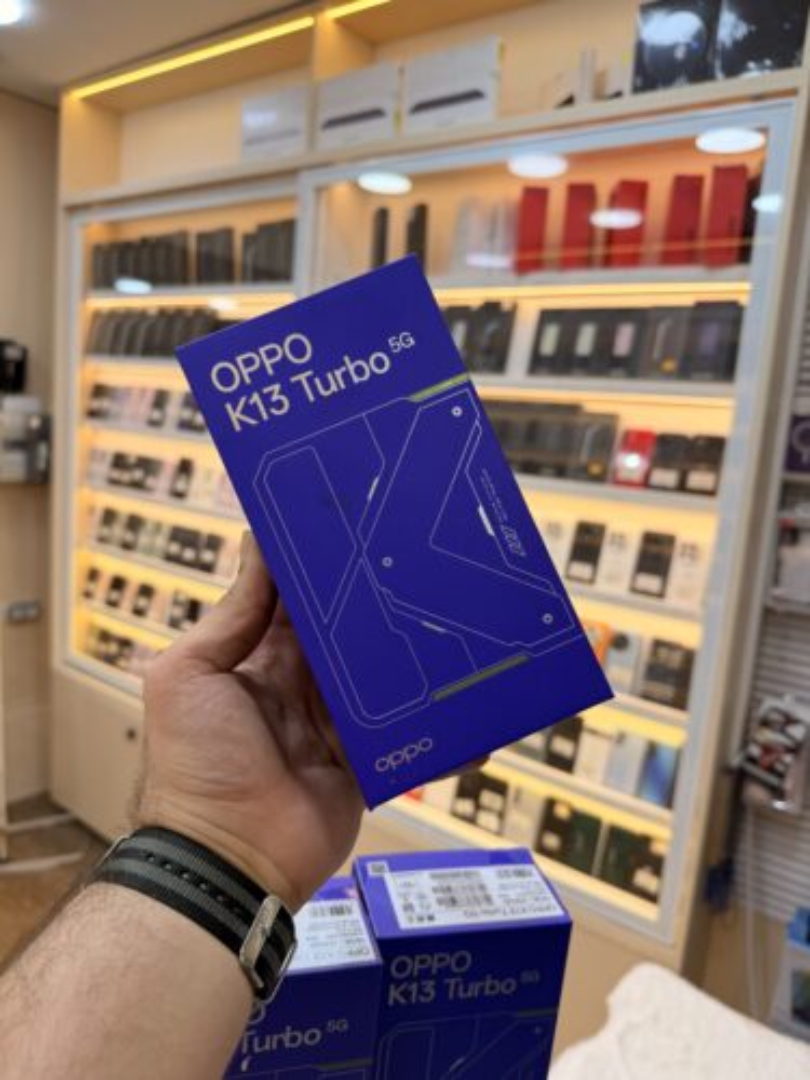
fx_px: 749
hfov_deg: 56.8
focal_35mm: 24
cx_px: 405
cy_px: 540
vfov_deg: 71.6
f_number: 1.78
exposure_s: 1/341
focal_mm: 6.76
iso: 80
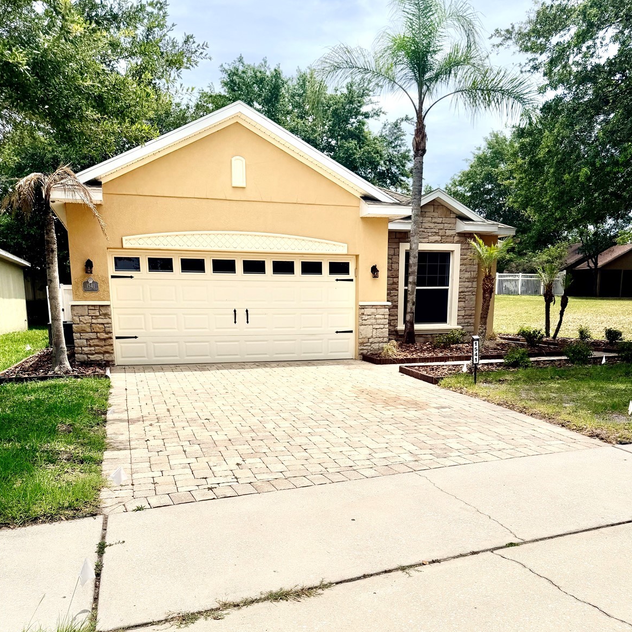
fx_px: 599
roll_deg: +0.7
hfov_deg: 55.6
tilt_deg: -11.9
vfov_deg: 54.5
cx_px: 321
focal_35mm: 29
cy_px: 420
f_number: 1.78
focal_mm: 6.76
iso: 80
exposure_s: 1/9091
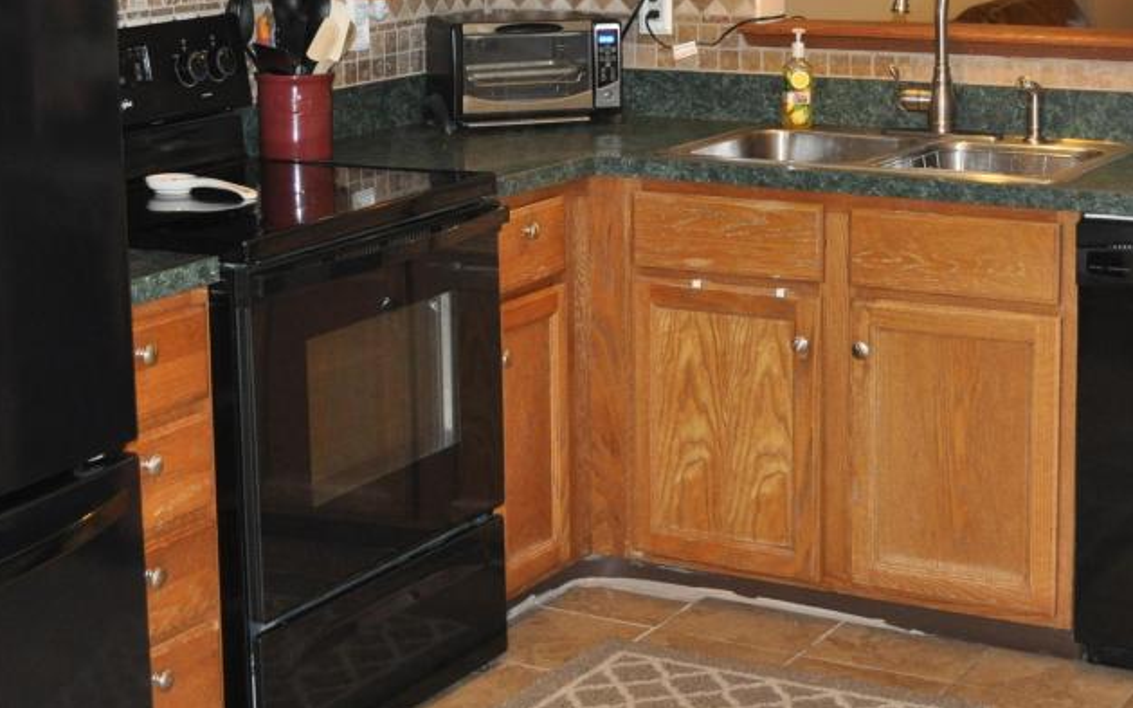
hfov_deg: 28.2
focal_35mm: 73
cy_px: 139
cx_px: 510
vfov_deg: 17.7
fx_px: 2254
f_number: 4.2
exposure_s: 1/60
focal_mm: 26
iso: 800
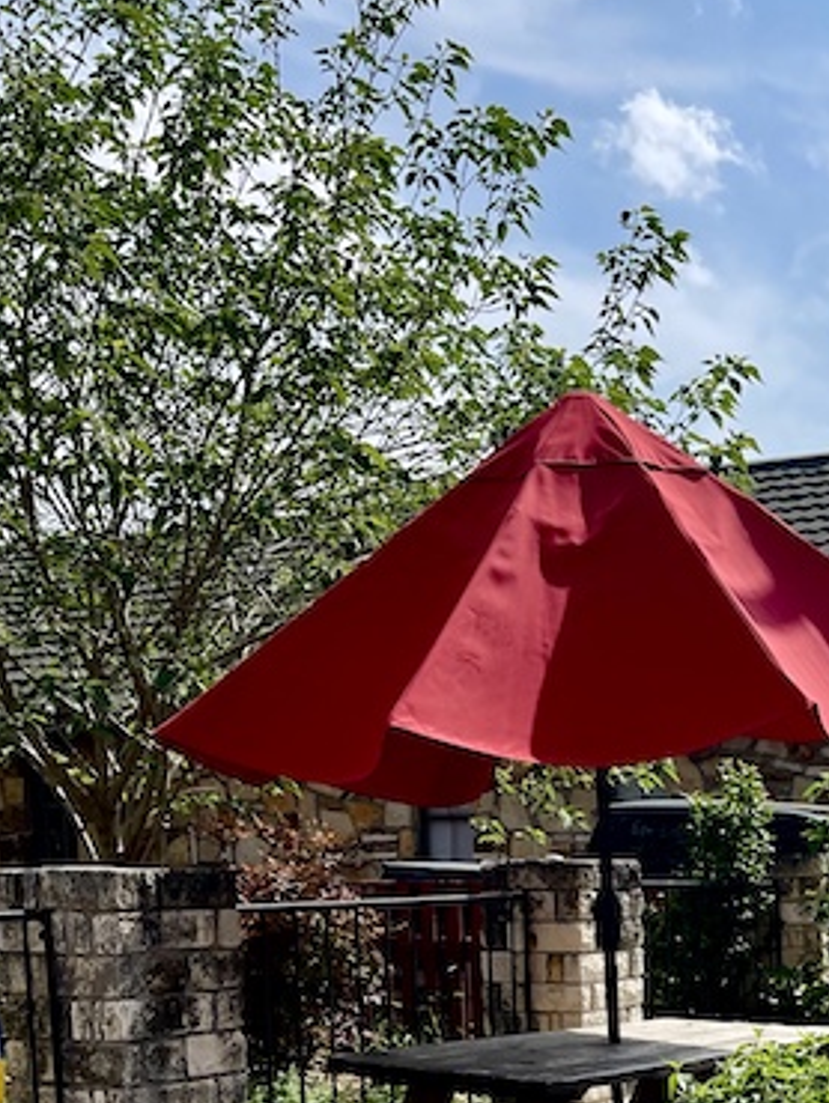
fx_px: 1722
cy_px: 1103
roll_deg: +0.3
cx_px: 743
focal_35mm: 54
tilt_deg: -5.7
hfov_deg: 26.2
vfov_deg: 32.6
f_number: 1.6
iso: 32
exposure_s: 1/3448
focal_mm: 5.1
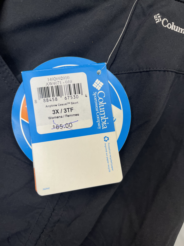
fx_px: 184
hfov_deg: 53.1
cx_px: 92
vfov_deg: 67.3
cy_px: 123
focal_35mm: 26
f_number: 1.6
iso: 40
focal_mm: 5.1
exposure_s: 1/120
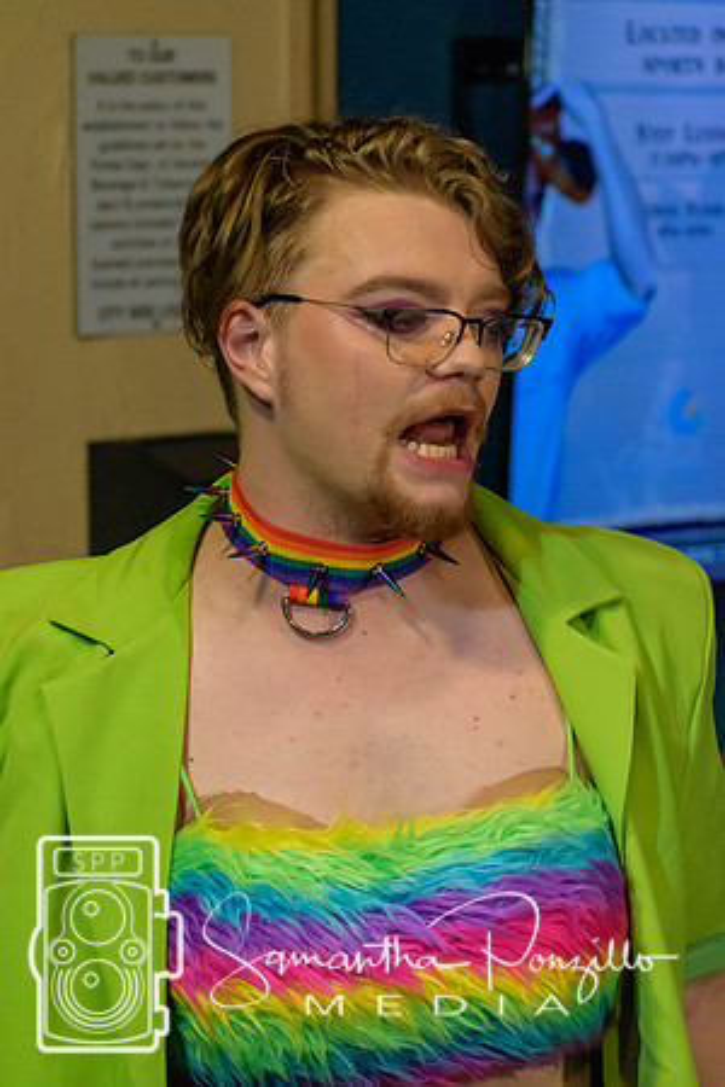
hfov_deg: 7.0
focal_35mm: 195
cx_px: 362
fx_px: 5890
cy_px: 544
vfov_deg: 10.5
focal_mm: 130
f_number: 4.8
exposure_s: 1/125
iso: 4000
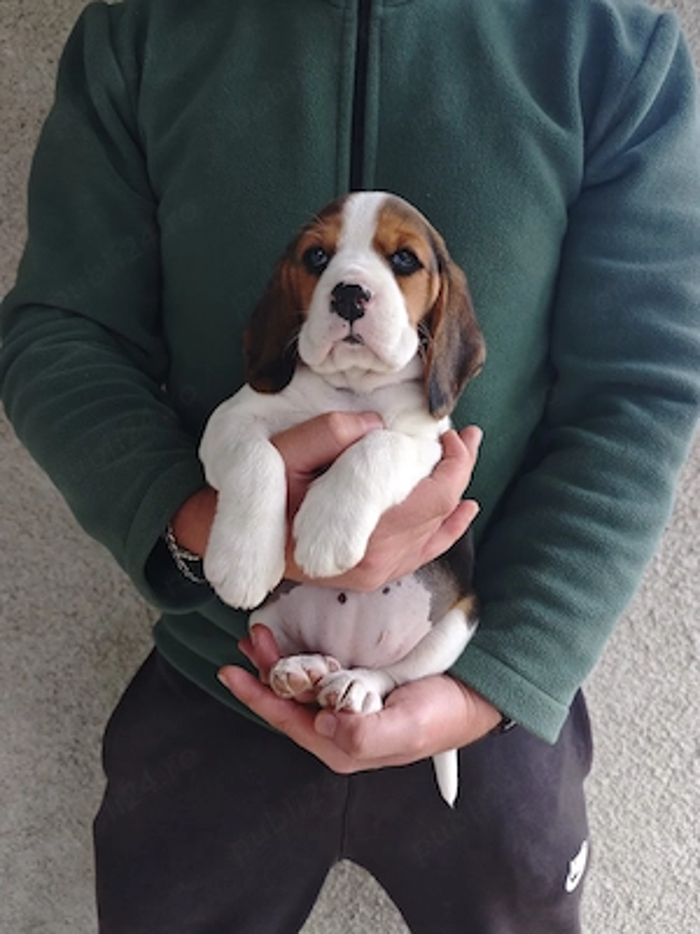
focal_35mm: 23
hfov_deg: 58.9
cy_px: 467
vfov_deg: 73.9
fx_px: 620
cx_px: 350
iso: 800
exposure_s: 1/50
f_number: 1.6
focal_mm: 6.55
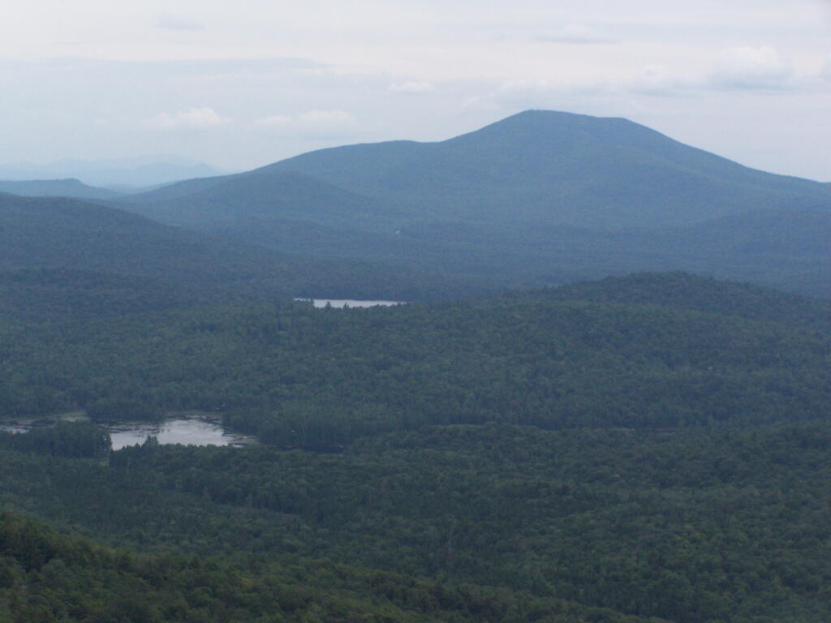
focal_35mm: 105
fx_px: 2521
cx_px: 416
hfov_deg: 18.7
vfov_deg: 14.1
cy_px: 312
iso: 200
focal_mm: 17.5
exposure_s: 1/800
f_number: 6.3
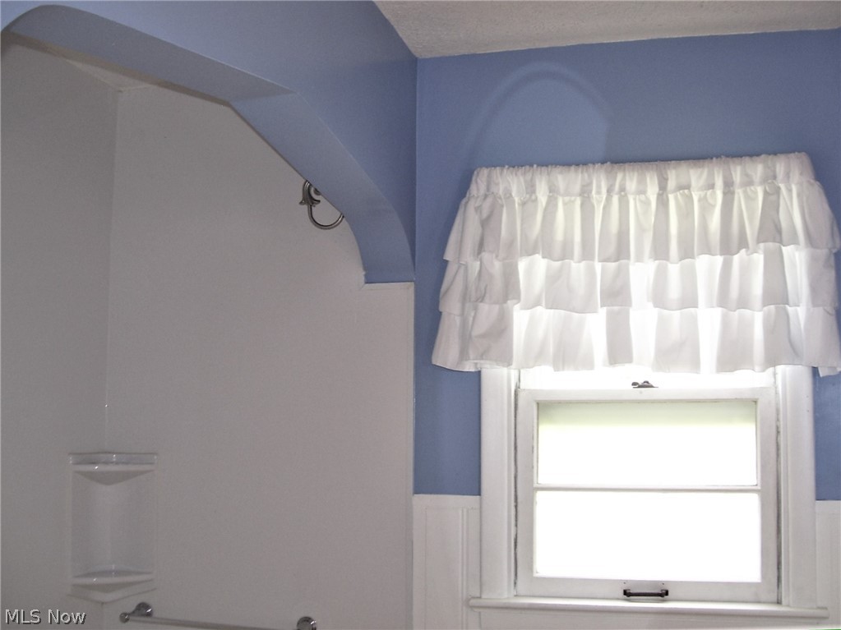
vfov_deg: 39.6
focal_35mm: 36
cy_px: 315
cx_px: 420
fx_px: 875
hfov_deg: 51.4
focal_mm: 6
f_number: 2.7
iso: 80
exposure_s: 1/60
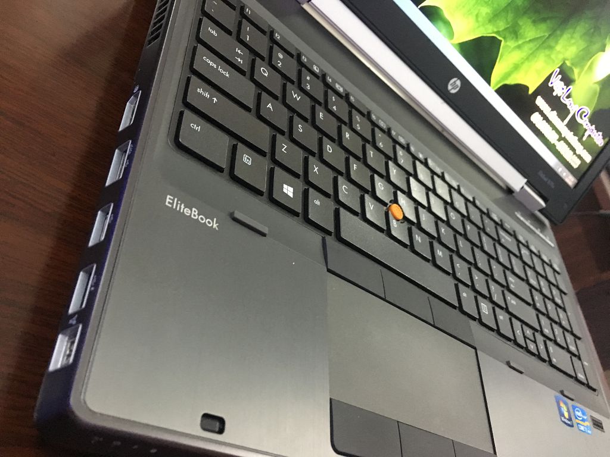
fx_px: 511
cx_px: 305
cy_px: 228
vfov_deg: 48.2
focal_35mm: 29
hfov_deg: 61.7
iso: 320
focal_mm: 4.15
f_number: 2.2
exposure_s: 1/17
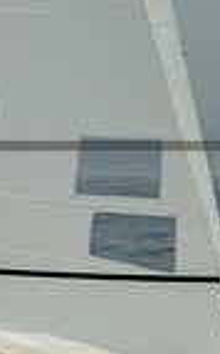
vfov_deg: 3.3
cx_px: -565
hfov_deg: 2.0
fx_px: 6100
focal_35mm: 634
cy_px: 178
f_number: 9
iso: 800
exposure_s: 1/3200
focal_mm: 120
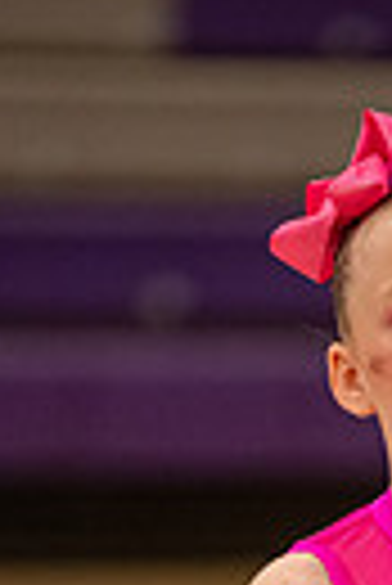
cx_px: 545
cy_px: 842
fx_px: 11288
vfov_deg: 3.0
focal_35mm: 693
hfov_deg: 2.0
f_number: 2.8
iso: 3200
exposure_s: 1/640
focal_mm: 200
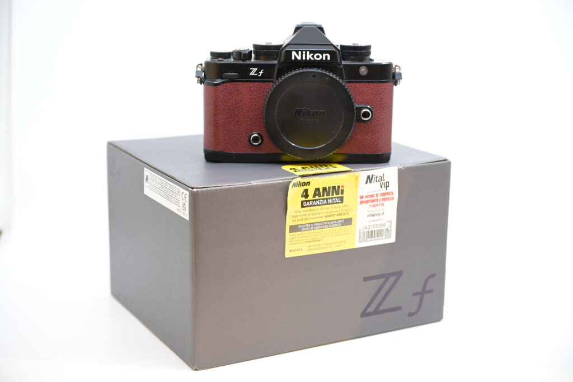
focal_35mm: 61
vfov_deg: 22.3
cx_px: 286
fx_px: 971
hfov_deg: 32.9
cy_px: 191
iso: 1000
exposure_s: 1/250
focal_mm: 61
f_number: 4
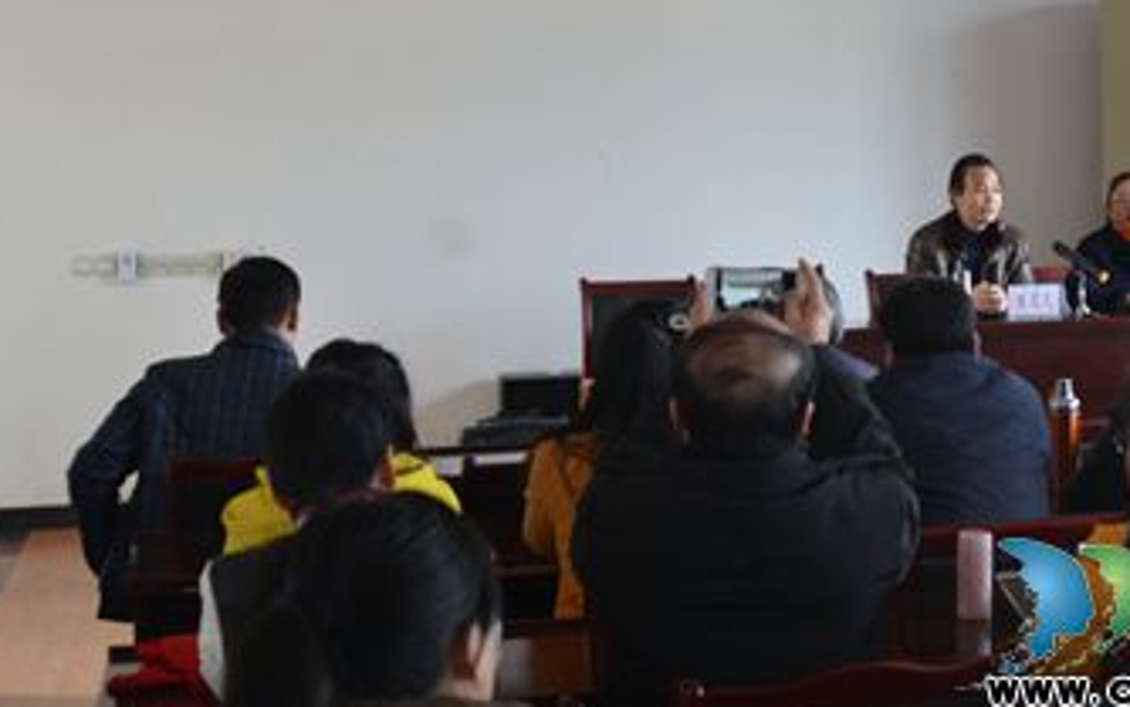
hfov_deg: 31.6
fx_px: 1972
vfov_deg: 20.3
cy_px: 259
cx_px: 795
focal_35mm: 64
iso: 100
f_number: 3.5
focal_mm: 28
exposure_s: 1/20
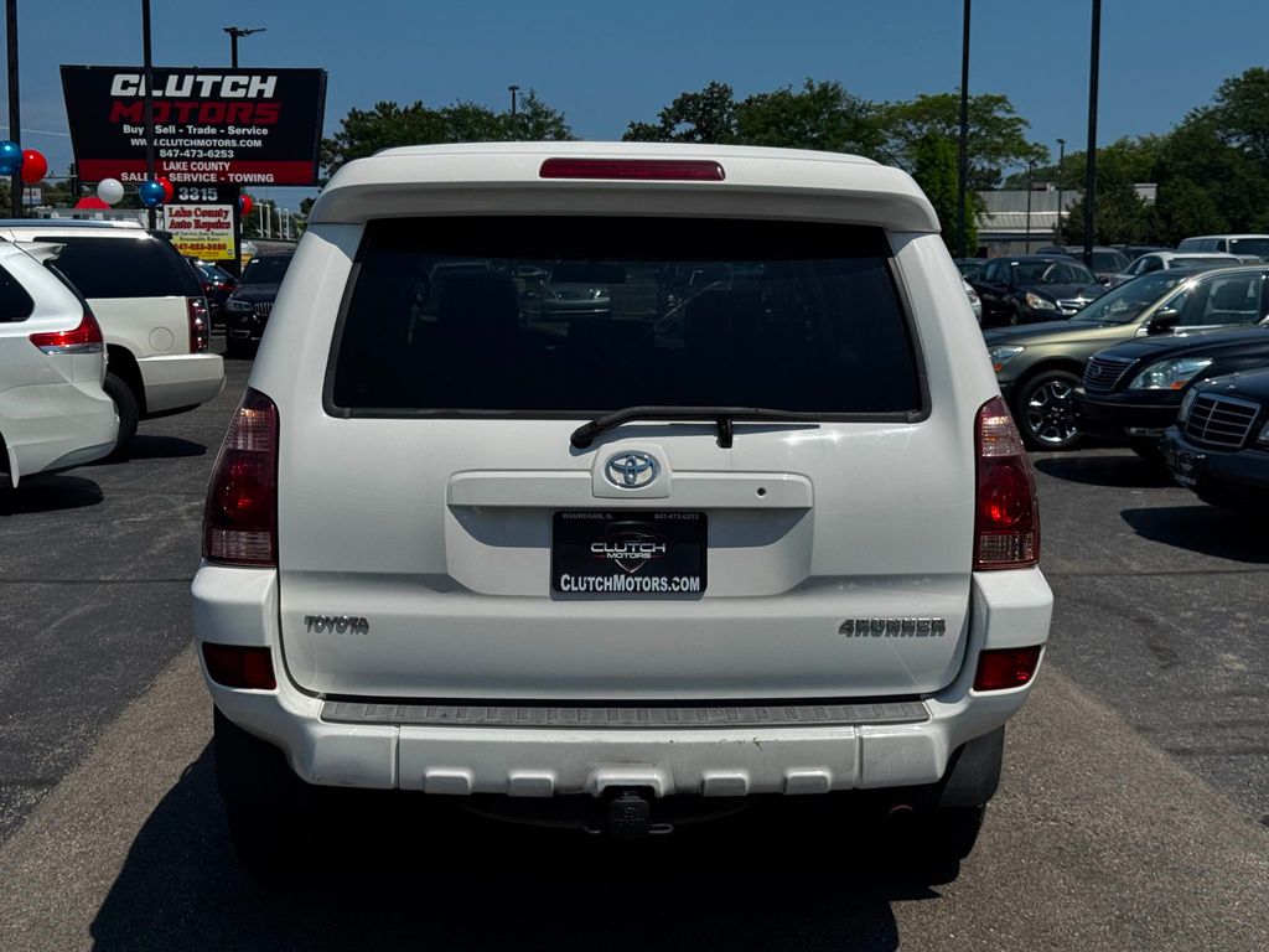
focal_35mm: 48
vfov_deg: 30.3
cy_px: 476
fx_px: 1760
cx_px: 634
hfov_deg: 39.7
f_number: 1.78
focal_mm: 6.76
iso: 64
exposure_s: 1/12500
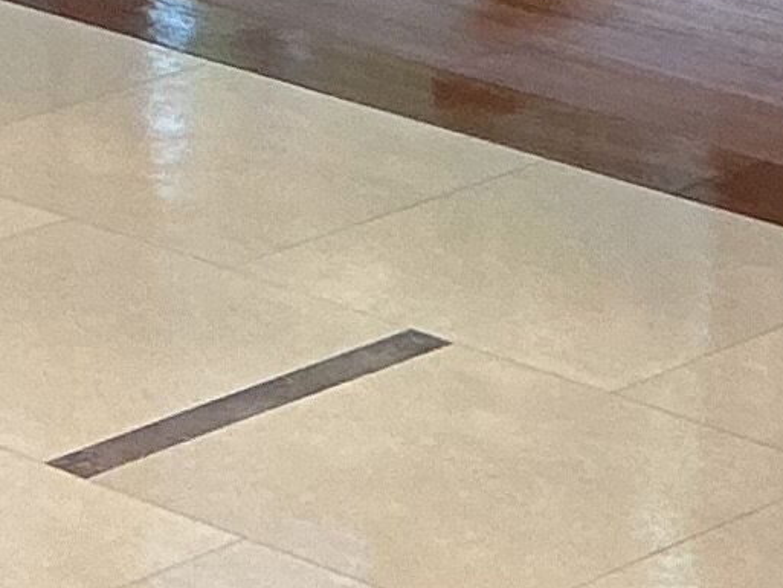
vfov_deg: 6.5
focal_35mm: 228
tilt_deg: -15.6
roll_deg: -0.5
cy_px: -81
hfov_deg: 8.7
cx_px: 220
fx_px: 5158
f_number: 1.8
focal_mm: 3
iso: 64
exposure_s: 1/60
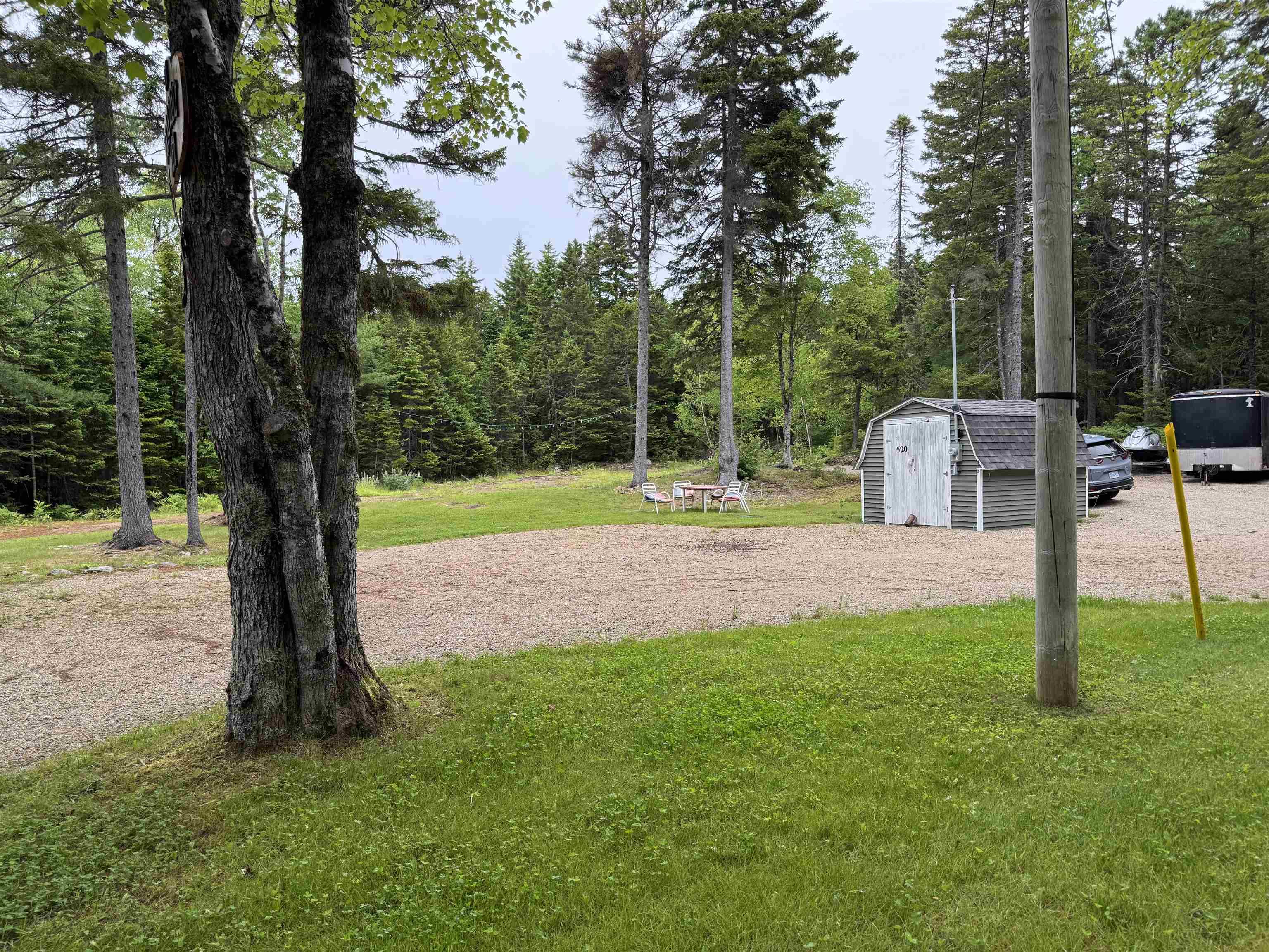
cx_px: 634
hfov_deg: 71.6
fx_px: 880
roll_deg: +0.6
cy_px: 476
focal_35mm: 24
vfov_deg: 56.8
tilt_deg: +0.0
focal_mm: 6.76
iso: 80
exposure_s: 1/278
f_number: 1.78
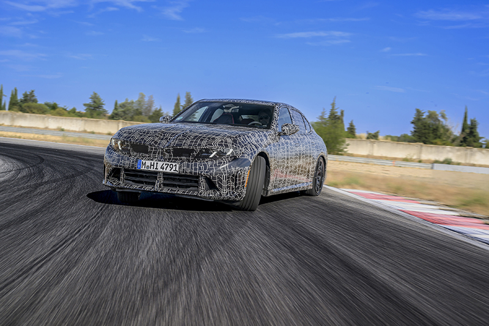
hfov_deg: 44.5
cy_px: 163
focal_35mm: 44
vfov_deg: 30.5
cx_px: 244
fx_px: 598
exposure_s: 1/100
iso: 64
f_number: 5.6
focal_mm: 44
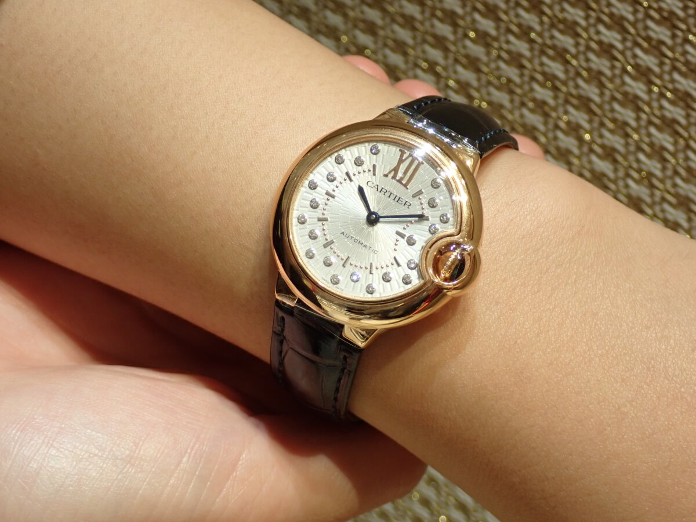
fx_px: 1548
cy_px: 261
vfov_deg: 19.1
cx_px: 348
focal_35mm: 77
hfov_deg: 25.3
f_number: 4.1
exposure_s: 1/80
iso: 250
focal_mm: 13.65
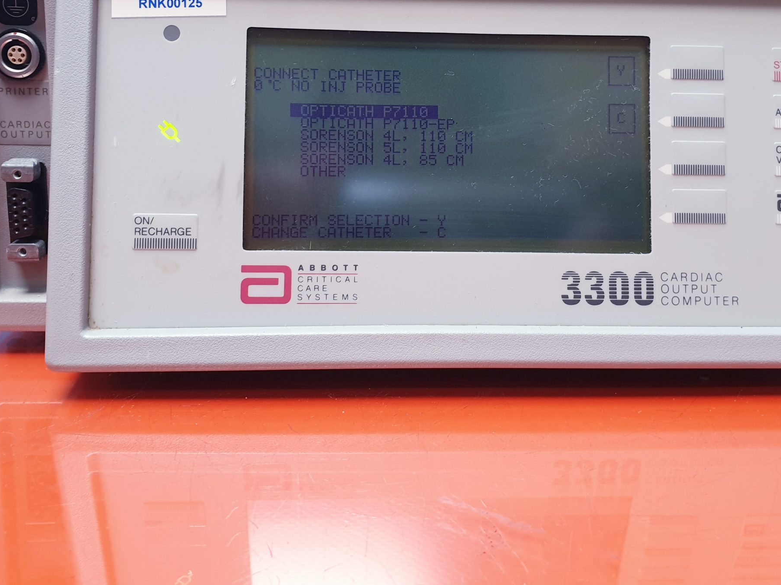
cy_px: 187
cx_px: 426
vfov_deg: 38.2
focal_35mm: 37
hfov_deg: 50.1
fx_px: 835
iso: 125
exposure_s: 1/50
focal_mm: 4.3
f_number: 2.4
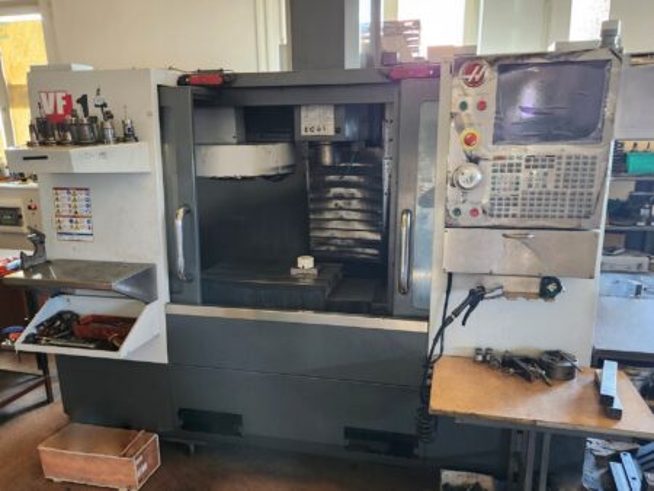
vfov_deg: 58.9
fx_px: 435
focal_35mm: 23
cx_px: 327
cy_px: 246
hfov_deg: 73.9
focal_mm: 5.4
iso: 640
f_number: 1.8
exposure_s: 1/33
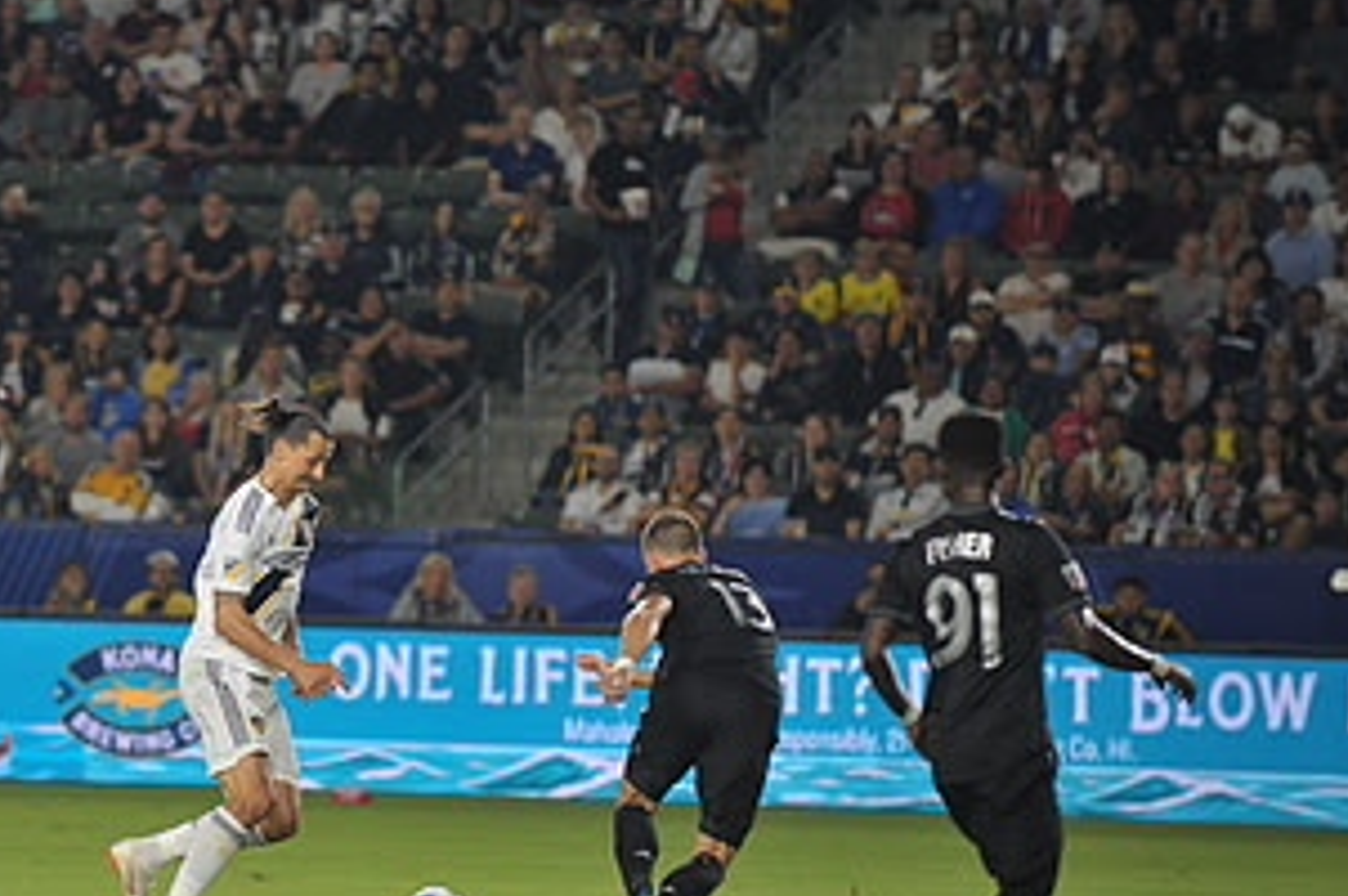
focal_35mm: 386
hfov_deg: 5.3
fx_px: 14438
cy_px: 569
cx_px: 175
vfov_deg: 3.6
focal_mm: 200
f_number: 2.8
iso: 1250
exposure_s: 1/1000
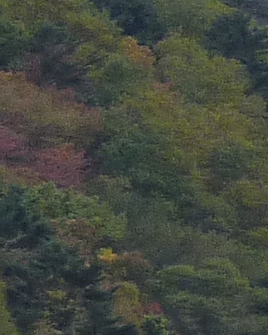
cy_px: 557
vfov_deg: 2.3
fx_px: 8513
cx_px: 831
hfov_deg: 1.8
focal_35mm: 858
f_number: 4.3
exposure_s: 1/500
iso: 125
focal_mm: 15.8
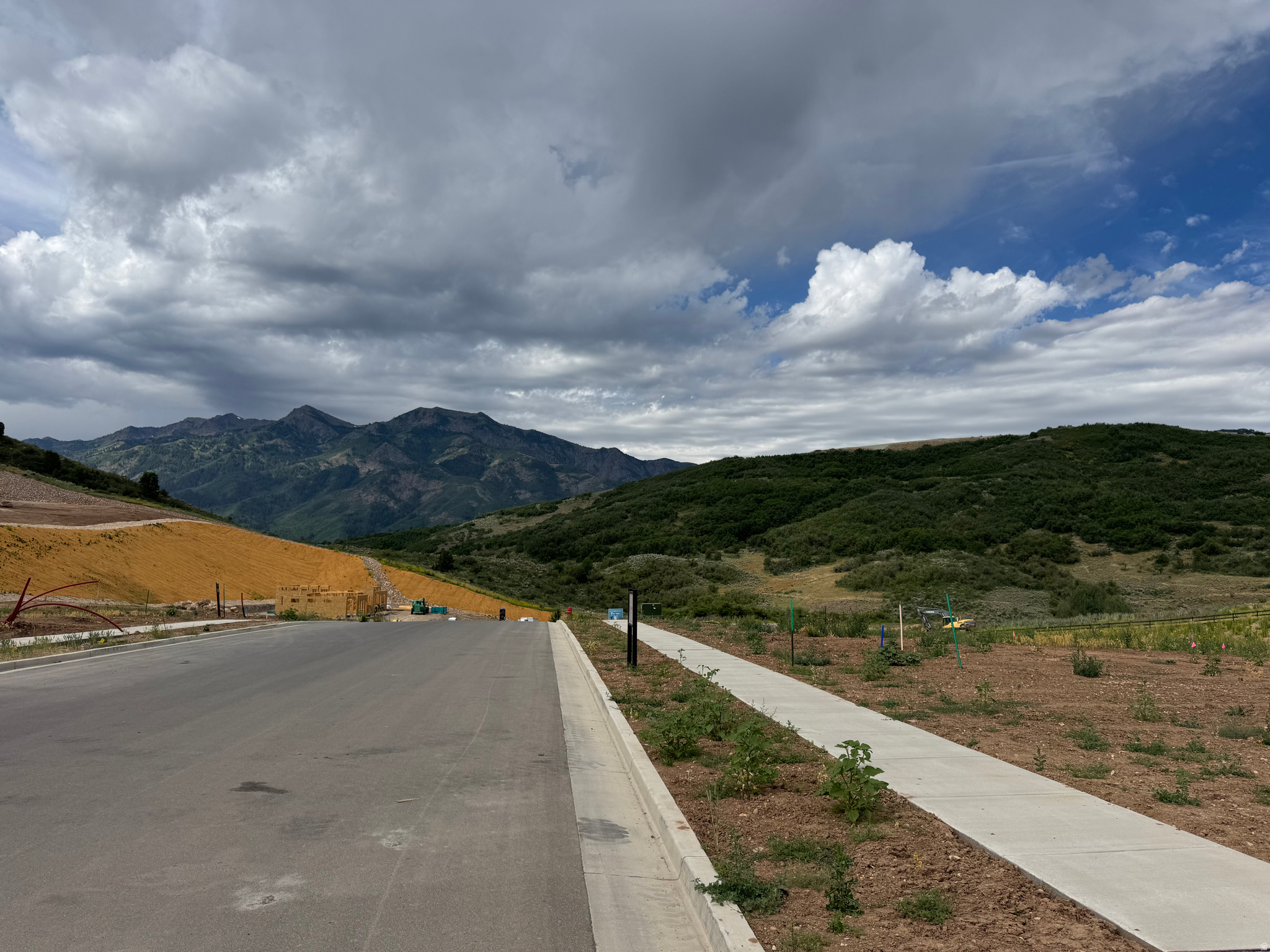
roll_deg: -1.1
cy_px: 476
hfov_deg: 71.6
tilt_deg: +5.3
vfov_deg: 56.8
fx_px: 881
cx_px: 635
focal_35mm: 24
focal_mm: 6.76
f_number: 1.78
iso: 80
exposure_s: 1/7092
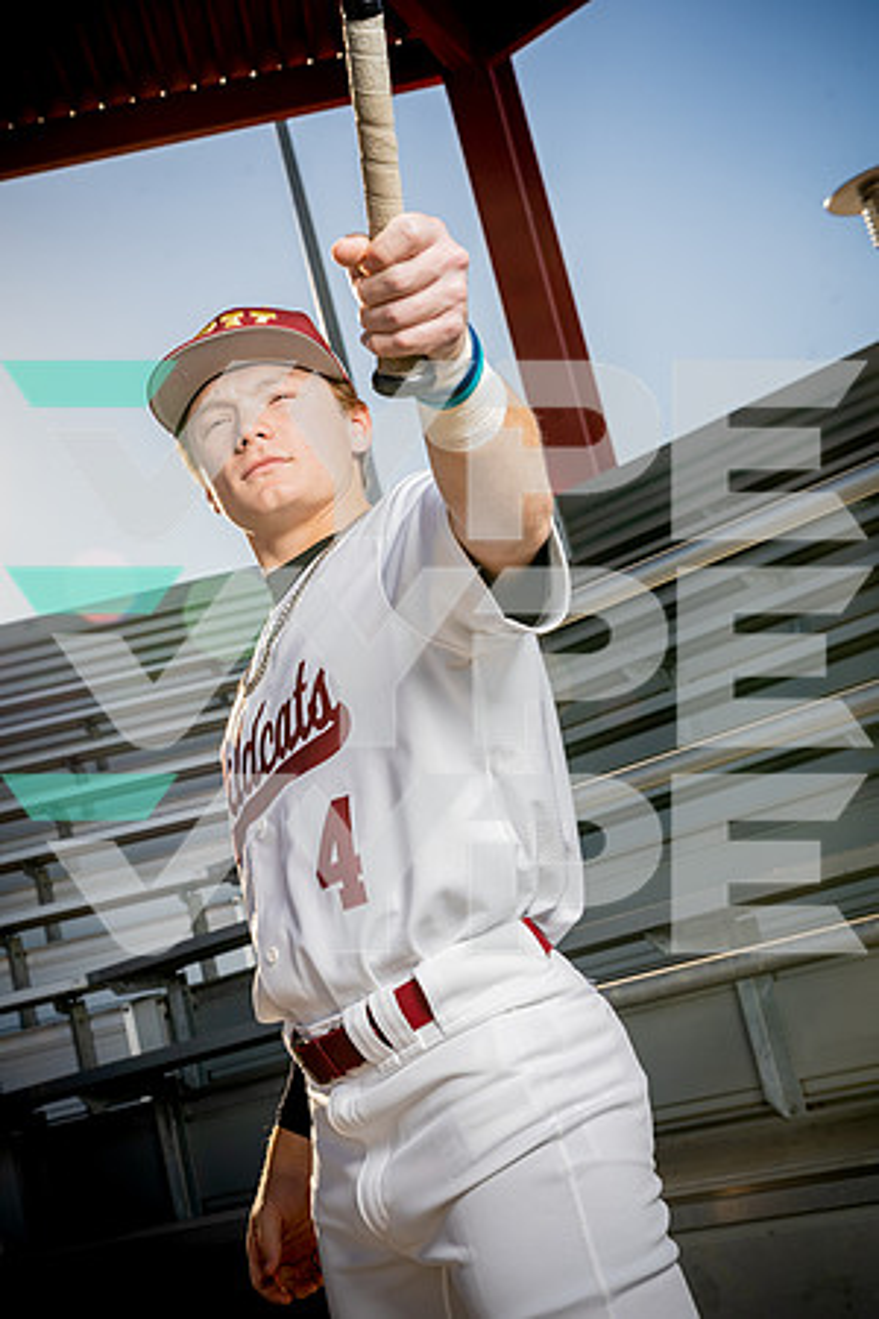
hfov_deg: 24.6
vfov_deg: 36.2
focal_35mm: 55
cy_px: 660
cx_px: 440
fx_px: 2014
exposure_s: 1/250
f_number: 9
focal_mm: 55
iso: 125
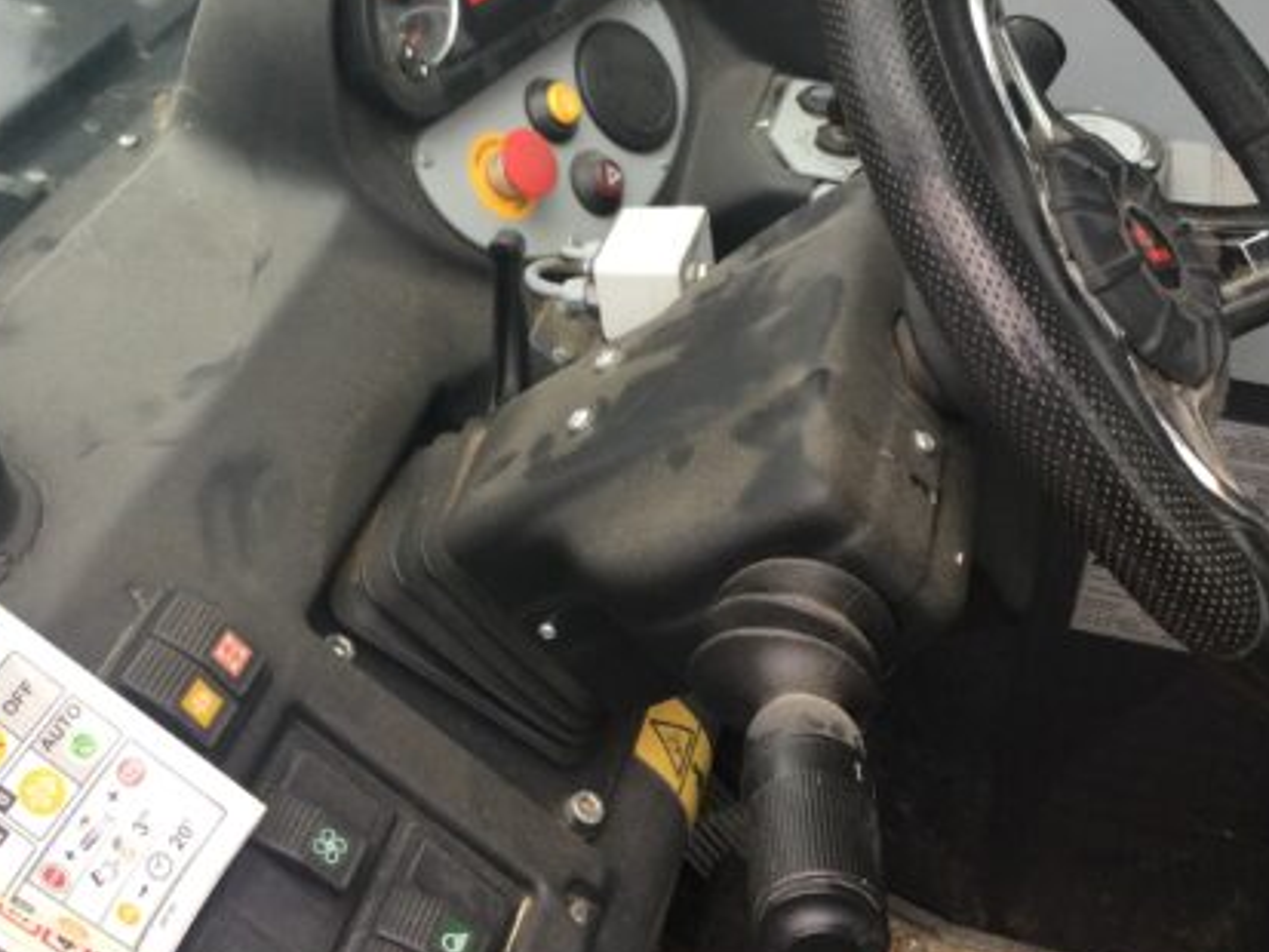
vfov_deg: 32.1
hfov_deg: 41.9
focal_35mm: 45
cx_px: 535
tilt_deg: -35.4
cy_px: 359
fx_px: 1650
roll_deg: -1.9
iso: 64
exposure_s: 1/33
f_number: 2.4
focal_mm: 3.3
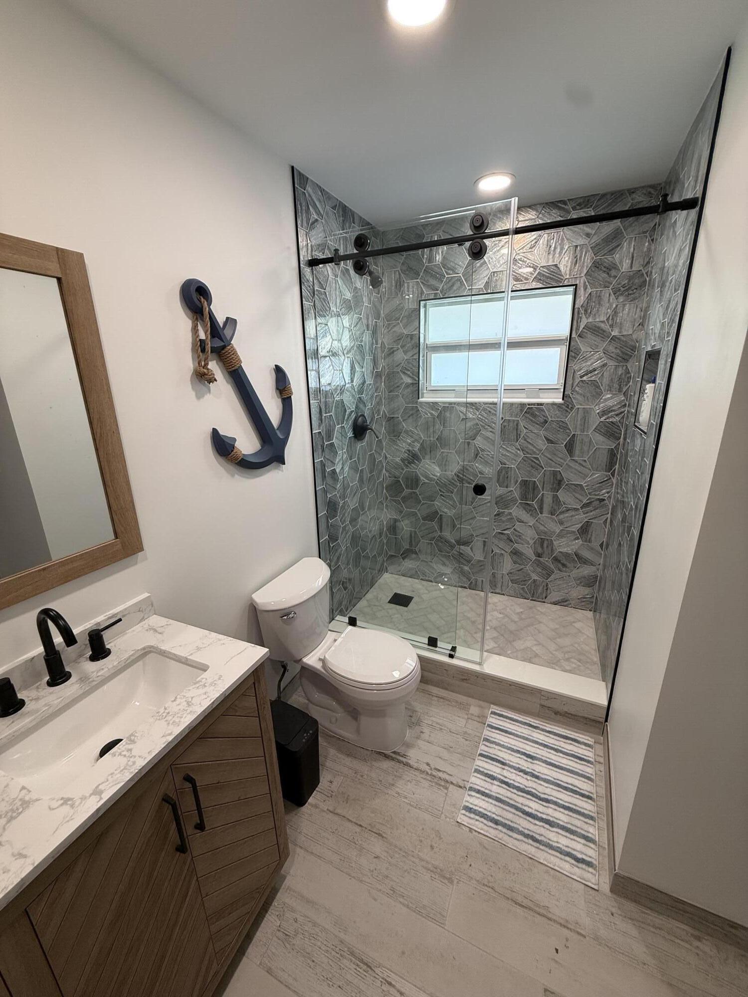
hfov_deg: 85.7
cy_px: 498
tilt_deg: -16.3
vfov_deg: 102.1
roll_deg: +1.0
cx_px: 374
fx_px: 403
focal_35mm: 14
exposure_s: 1/120
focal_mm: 2.22
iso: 125
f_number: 2.2
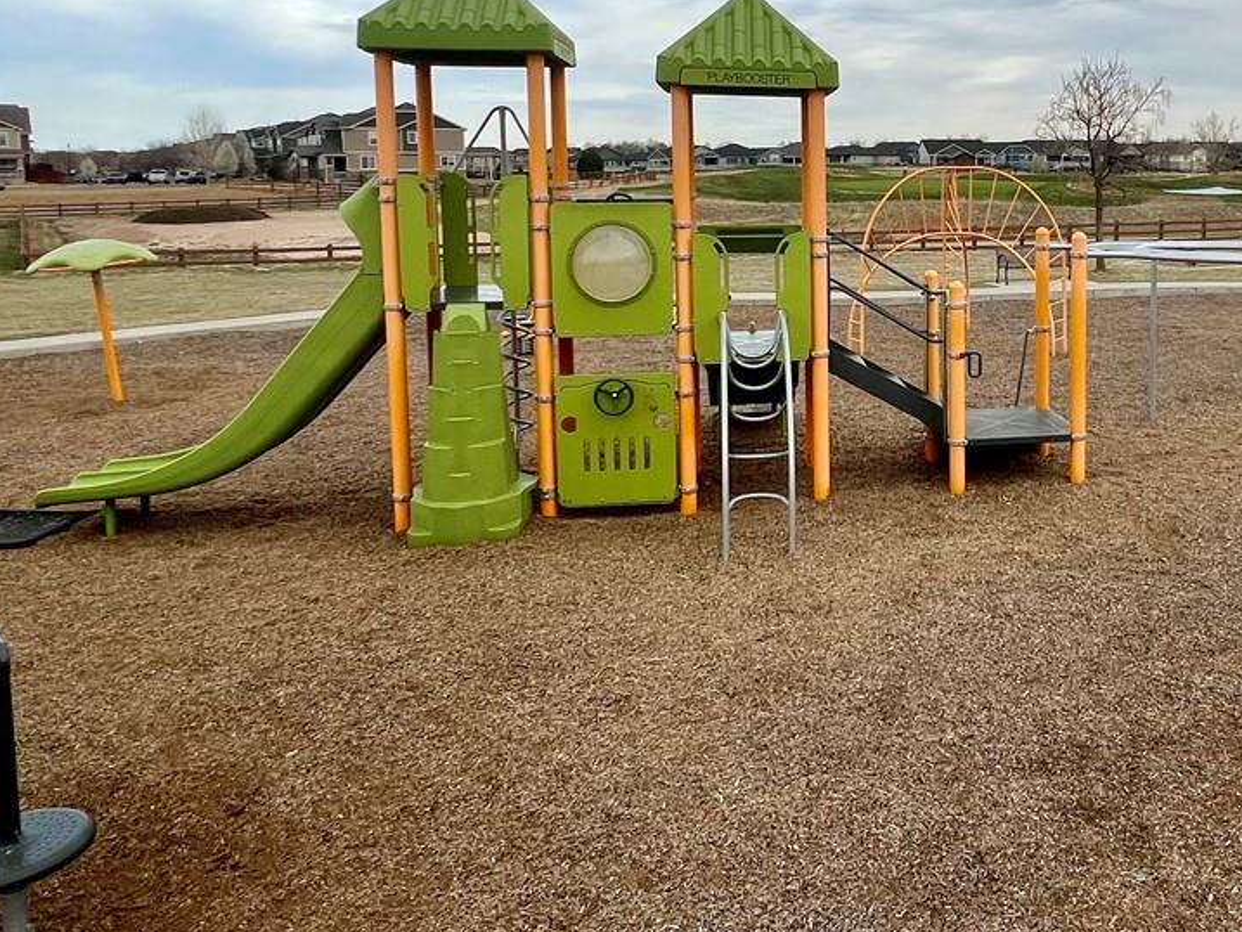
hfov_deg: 58.0
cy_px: 258
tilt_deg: -4.7
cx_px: 953
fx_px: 1041
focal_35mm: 29
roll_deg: -0.2
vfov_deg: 46.9
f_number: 1.8
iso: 32
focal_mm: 1.57
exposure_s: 1/1233
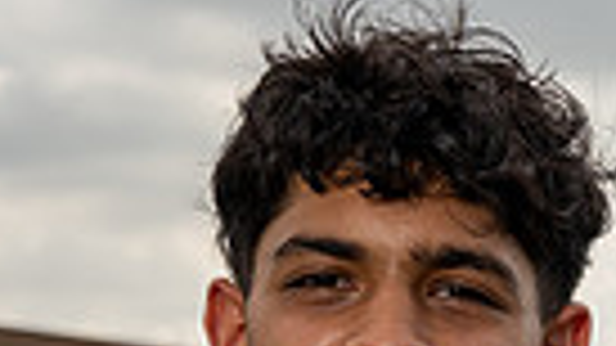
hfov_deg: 10.8
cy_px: 849
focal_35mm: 200
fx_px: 3266
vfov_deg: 5.8
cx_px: 328
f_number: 8
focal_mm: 58
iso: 100
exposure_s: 1/250
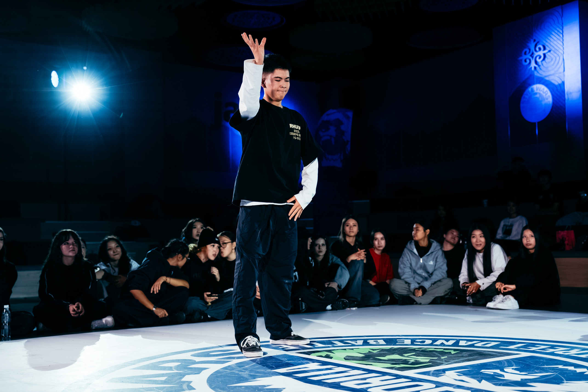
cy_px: 196
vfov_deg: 28.1
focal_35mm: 48
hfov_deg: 41.1
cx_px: 294
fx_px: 784
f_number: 2.8
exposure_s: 1/800
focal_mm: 48
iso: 3200
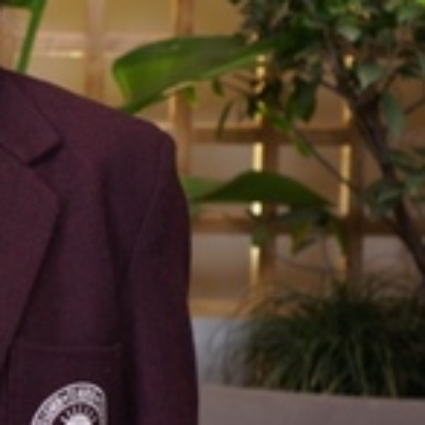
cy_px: 57
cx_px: 23
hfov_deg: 12.1
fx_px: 1986
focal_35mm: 143
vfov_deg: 12.1
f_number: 4
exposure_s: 1/80
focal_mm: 37
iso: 320
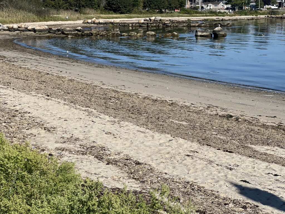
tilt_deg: -8.2
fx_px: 634
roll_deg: +0.1
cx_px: 142
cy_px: 107
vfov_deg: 19.1
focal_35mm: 77
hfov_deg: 25.3
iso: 32
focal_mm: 9
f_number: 2.8
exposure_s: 1/1263
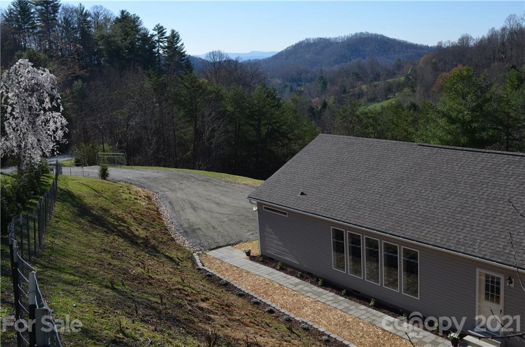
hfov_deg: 49.7
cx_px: 262
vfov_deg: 34.0
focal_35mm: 39
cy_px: 174
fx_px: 567
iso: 110
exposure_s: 1/250
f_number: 8
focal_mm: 26
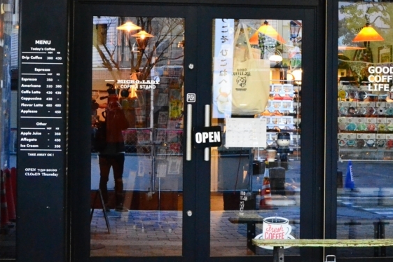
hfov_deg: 21.1
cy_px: 56
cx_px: 277
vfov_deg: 14.2
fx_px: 1047
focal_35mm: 96
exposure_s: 1/60
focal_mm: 35
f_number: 8
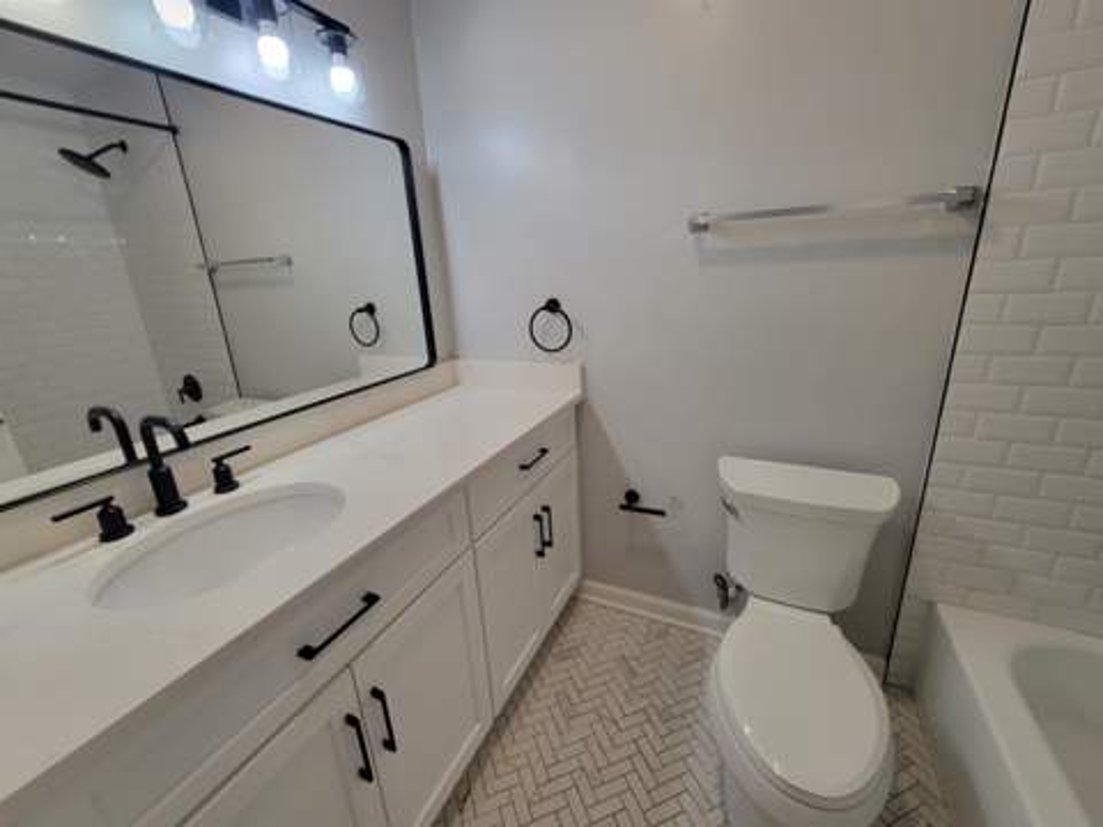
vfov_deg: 89.9
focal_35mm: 13
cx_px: 552
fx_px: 414
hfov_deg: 106.2
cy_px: 414
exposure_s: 1/60
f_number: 2.2
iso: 64
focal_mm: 2.2
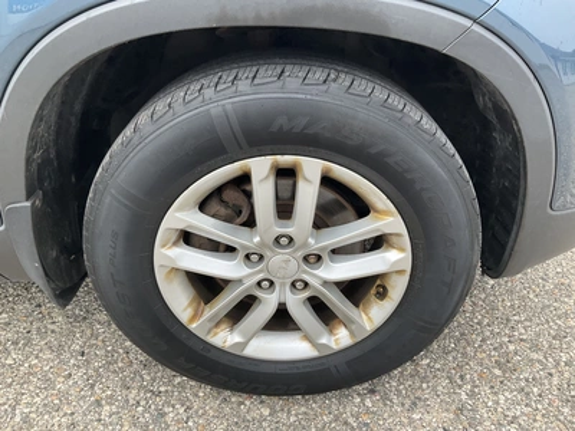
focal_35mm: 29
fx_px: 482
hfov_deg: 61.7
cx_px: 288
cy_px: 216
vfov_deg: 48.2
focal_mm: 3
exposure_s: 1/122
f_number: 1.8
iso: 32
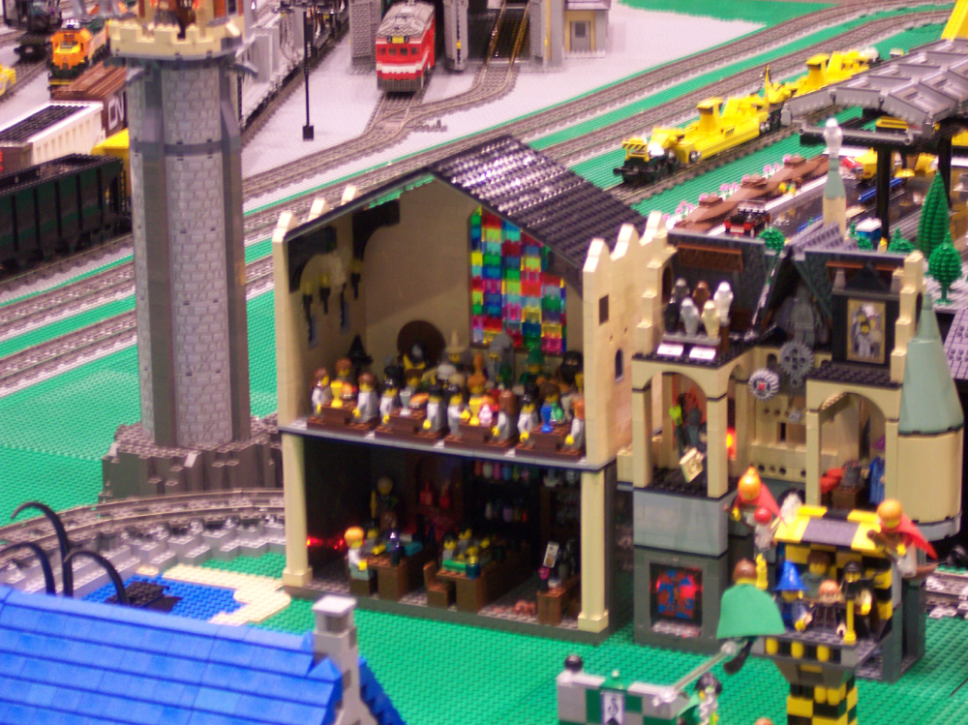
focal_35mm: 114
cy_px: 362
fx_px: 3186
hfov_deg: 17.3
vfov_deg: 13.0
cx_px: 484
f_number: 4.8
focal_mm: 24
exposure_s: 1/10
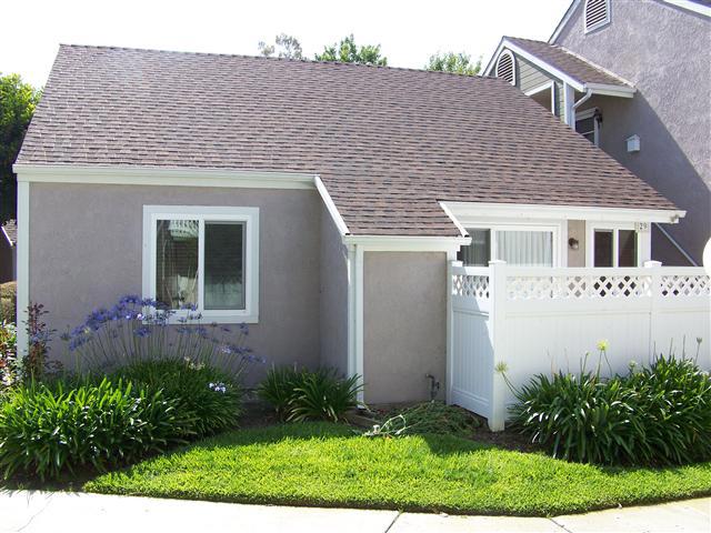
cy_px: 266
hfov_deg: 51.4
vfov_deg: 39.7
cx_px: 356
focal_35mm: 36
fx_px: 739
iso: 64
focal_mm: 5.85
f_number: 5
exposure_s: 1/160
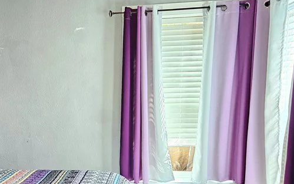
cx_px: 66
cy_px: 136
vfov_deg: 25.6
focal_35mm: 50
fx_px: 401
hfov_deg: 39.0
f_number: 1.8
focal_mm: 5.4
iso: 320
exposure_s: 1/120
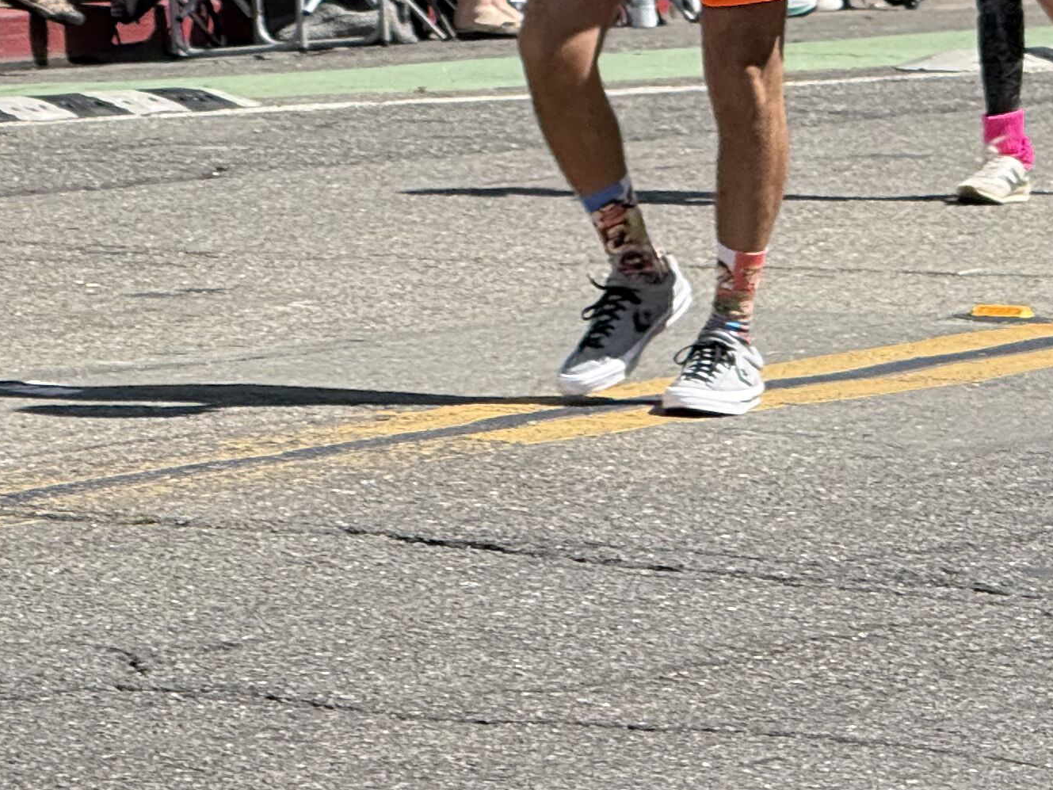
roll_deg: -1.6
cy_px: -162
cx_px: -270
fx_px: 11074
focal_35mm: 364
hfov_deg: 5.4
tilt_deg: -2.3
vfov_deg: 4.1
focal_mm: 15.66
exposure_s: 1/1080
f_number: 2.8
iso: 64
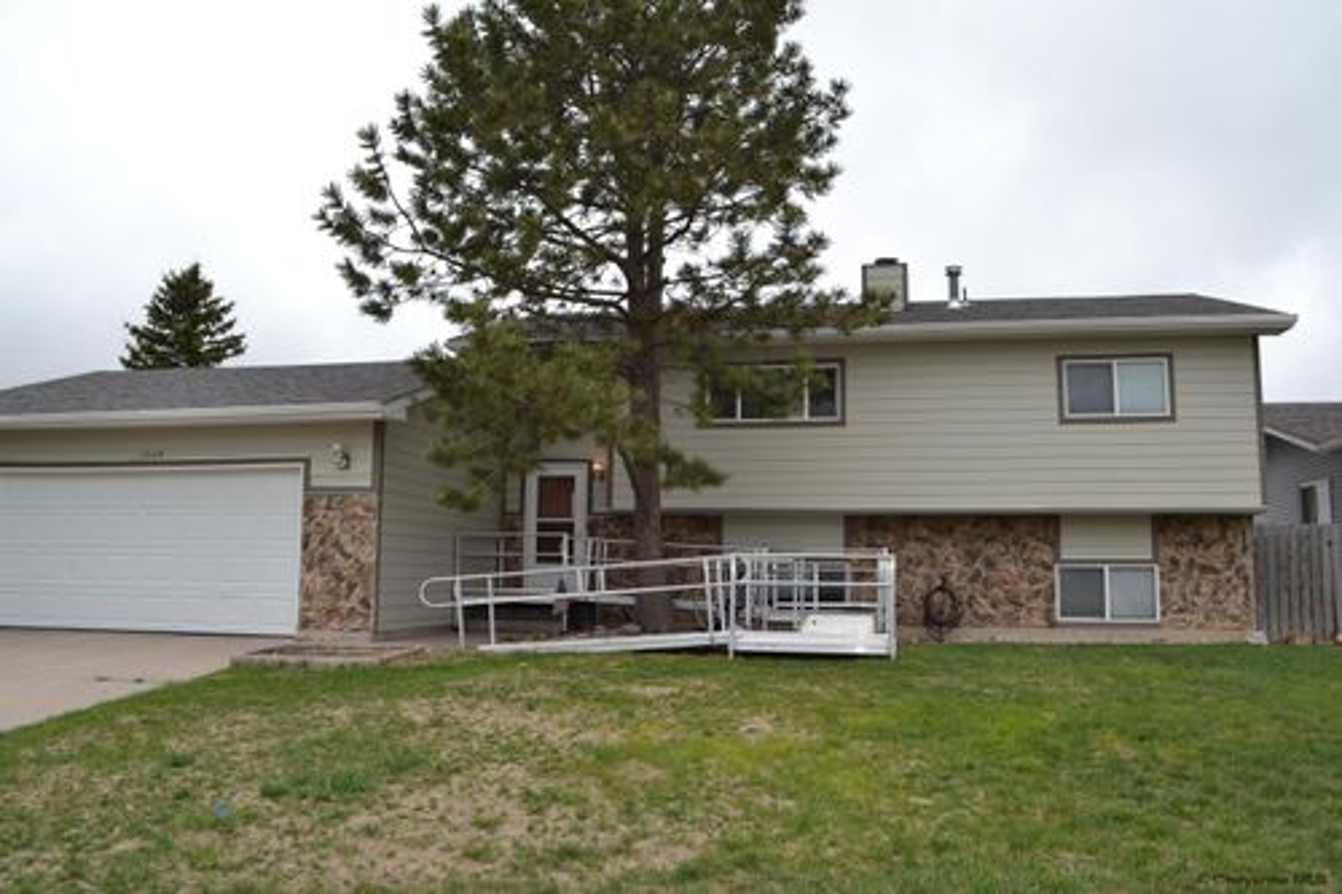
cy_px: 447
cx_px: 671
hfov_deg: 67.4
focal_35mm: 27
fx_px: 1006
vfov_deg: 47.9
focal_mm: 18
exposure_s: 1/200
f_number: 7.1
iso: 100
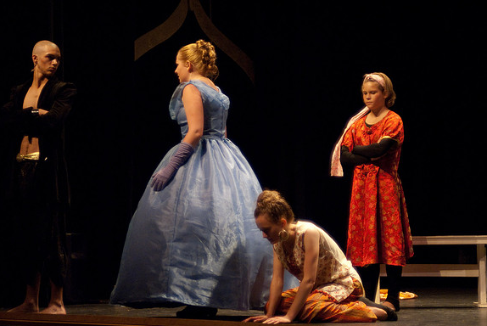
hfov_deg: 21.7
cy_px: 164
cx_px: 242
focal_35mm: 94
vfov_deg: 14.6
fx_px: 1273
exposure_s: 1/160
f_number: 2.8
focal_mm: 62
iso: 1000
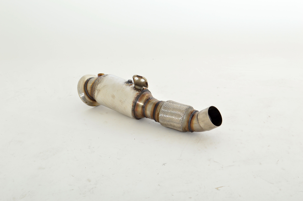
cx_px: 152
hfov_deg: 24.6
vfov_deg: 16.5
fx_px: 694
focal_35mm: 82
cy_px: 100
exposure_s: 1/200
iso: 200
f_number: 10
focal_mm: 55
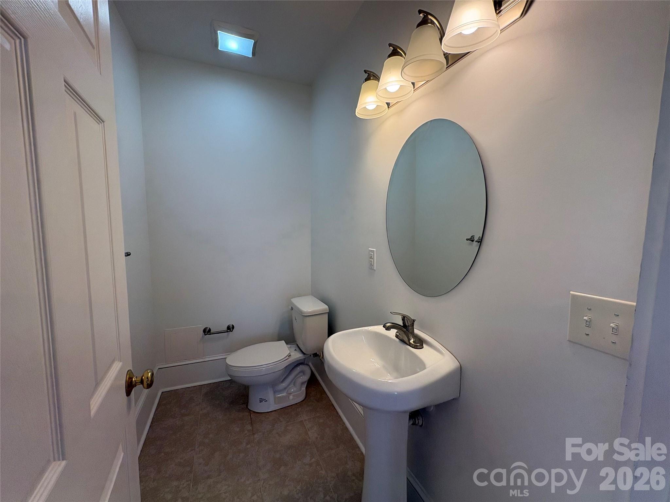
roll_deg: -0.7
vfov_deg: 85.7
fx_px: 271
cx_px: 335
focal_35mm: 14
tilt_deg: -5.0
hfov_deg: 102.1
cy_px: 251
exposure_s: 1/120
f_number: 2.2
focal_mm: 2.22
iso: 80
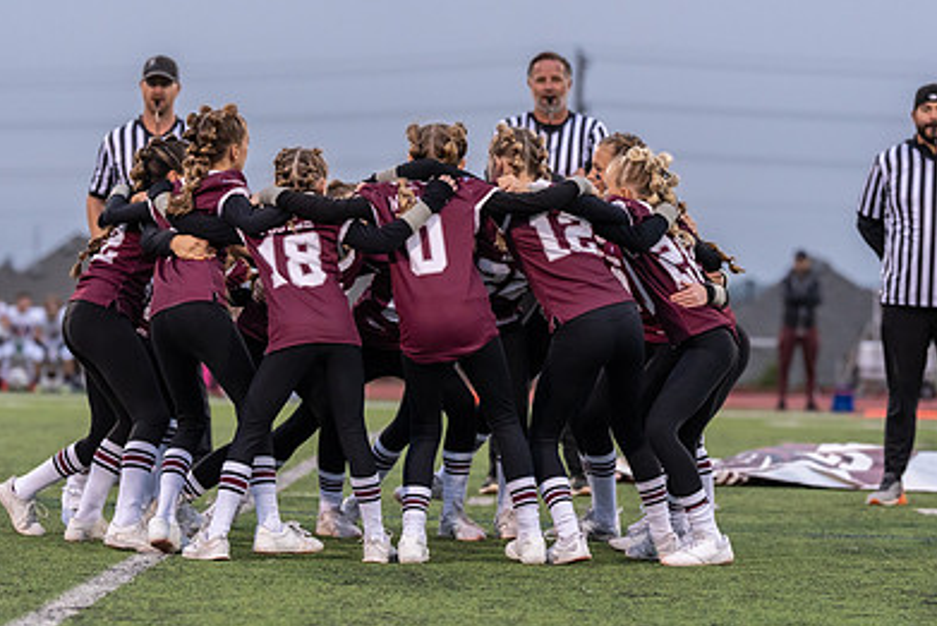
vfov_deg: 7.9
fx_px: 4556
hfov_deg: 11.7
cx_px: 405
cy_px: 287
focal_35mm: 175
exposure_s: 1/1250
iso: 2000
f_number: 2.8
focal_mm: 118
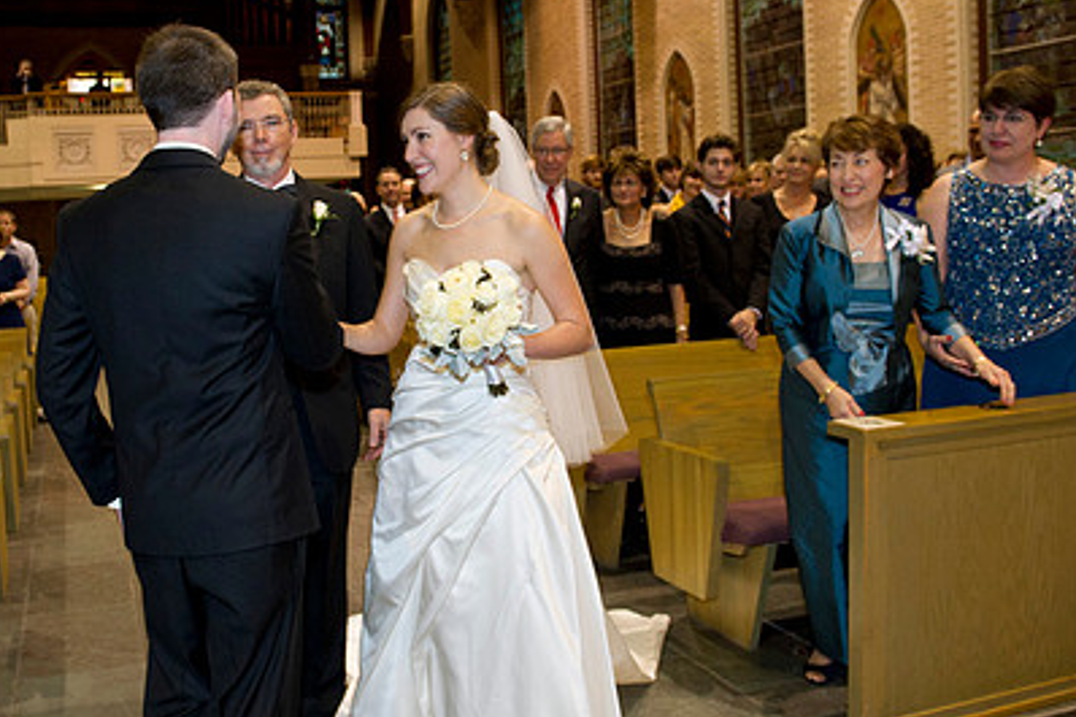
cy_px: 290
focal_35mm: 35
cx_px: 378
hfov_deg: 53.6
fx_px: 1046
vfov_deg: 37.7
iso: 1250
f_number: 4
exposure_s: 1/60
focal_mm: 24
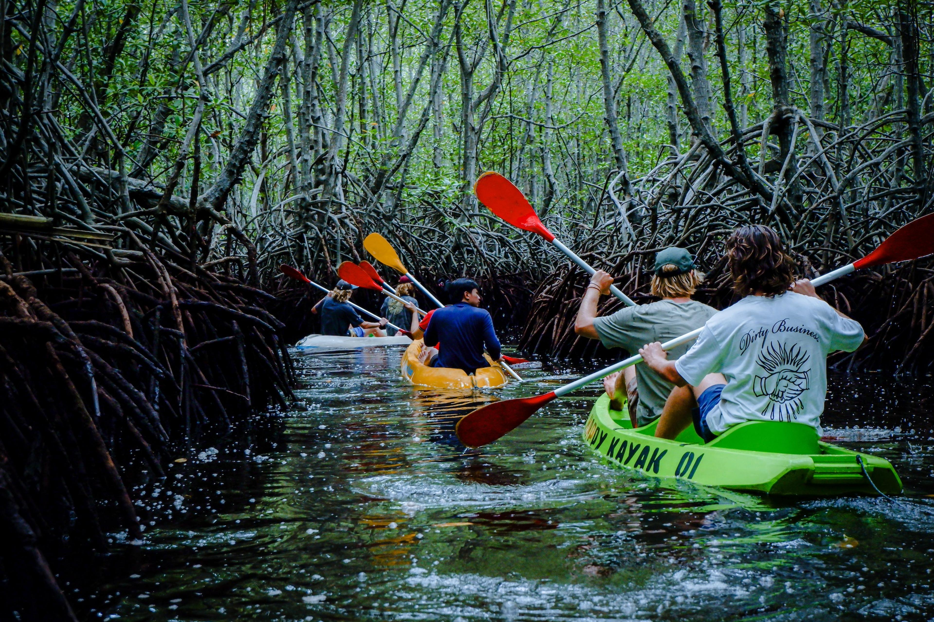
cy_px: 311
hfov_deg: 35.6
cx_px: 467
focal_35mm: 56
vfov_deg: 24.2
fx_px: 1453
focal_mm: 37.4
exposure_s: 1/320
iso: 1000
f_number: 5.2
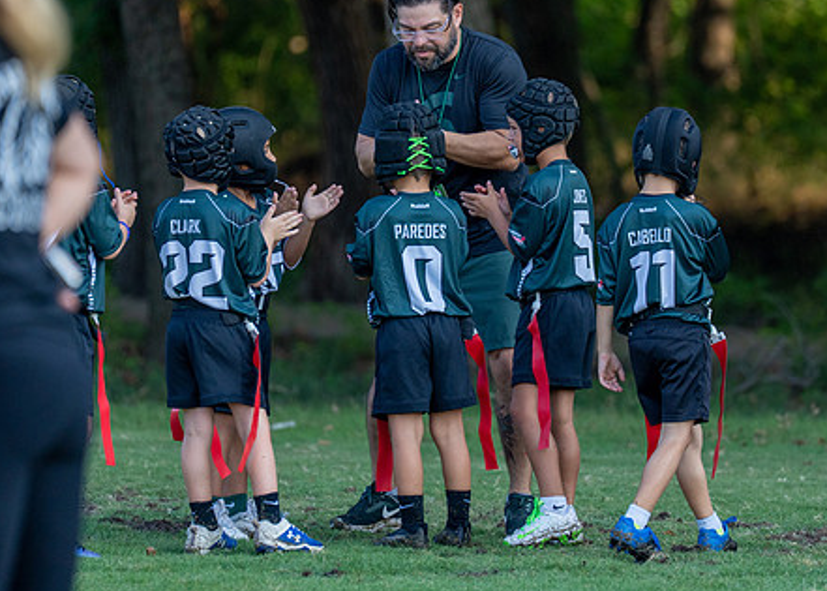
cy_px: 202
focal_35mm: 398
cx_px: 482
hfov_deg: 5.1
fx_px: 9348
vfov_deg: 3.6
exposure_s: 1/1250
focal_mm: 200
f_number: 2.8
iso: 200
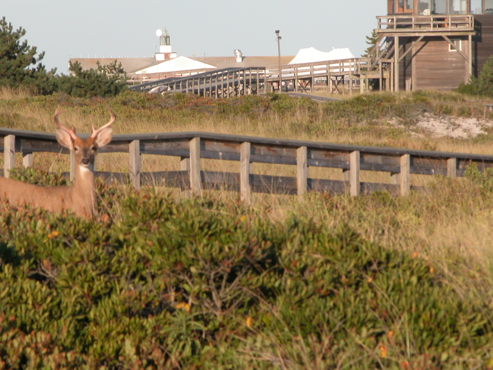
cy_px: 178
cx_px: 235
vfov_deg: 4.5
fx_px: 4714
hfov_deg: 6.0
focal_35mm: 331
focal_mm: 61.5
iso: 100
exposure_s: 1/268
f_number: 5.9
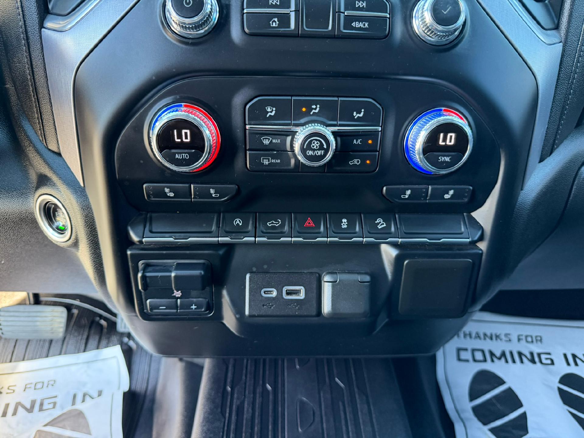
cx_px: 292
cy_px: 219
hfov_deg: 71.6
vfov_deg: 56.8
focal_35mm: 24
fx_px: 405
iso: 320
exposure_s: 1/60
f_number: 1.78
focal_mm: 6.76
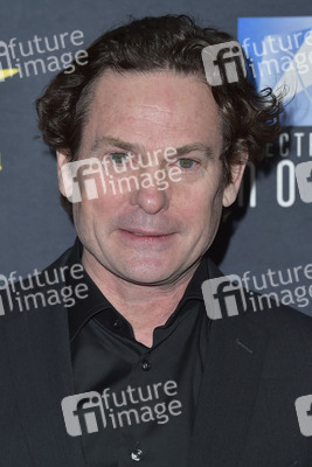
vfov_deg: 17.6
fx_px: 1507
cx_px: 156
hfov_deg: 11.8
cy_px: 234
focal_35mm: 116
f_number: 6.3
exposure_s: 1/250
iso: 250
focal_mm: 116
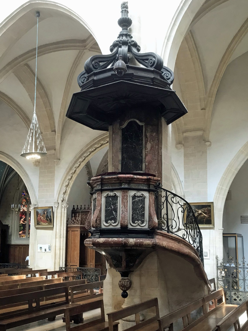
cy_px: 166
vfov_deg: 63.4
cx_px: 124
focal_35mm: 28
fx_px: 267
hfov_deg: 49.7
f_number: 1.8
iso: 40
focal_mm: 3.99
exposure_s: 1/20
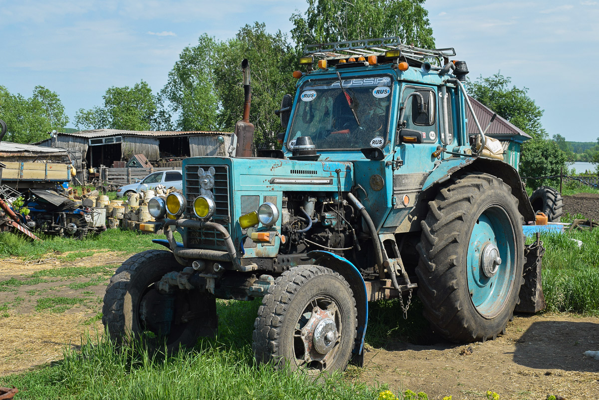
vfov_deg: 28.1
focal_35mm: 48
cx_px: 300
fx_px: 799
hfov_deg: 41.1
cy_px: 200
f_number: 9
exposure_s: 1/320
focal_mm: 32
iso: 200
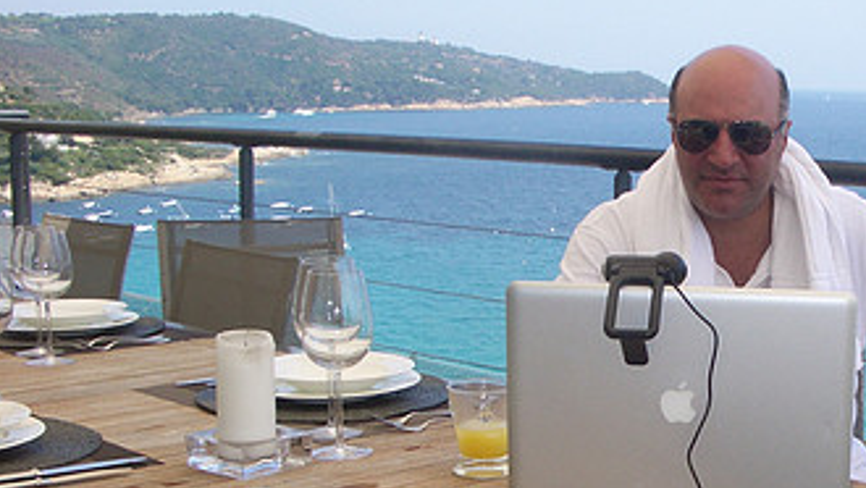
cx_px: 758
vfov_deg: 17.9
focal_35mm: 67
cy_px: 390
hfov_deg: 30.2
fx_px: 1539
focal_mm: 5.8
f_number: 4.3
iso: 80
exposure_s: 1/320
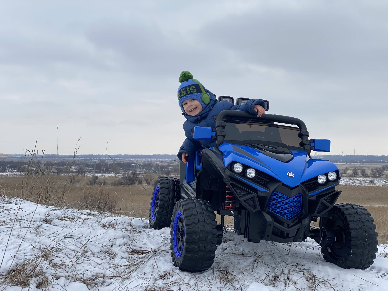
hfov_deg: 36.8
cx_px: 194
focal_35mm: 52
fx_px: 583
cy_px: 146
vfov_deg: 28.0
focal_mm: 6
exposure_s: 1/675
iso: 20
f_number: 2
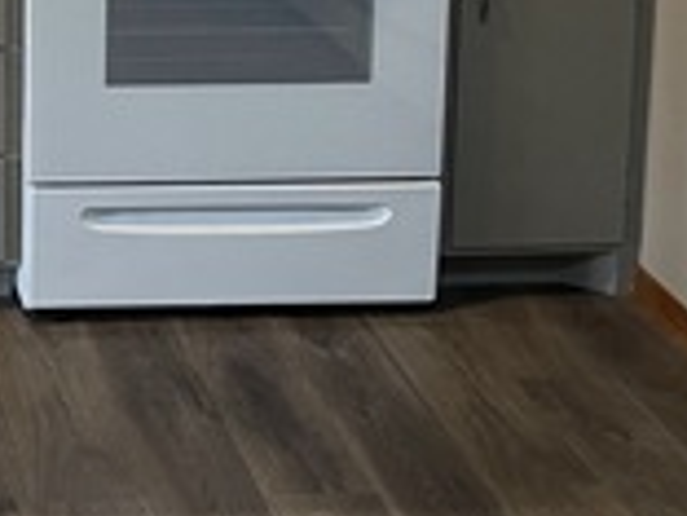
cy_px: -190
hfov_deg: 17.0
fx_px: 2203
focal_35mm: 111
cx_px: -121
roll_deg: +1.0
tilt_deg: -9.7
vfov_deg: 12.8
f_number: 1.6
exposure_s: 1/60
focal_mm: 5.1
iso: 250
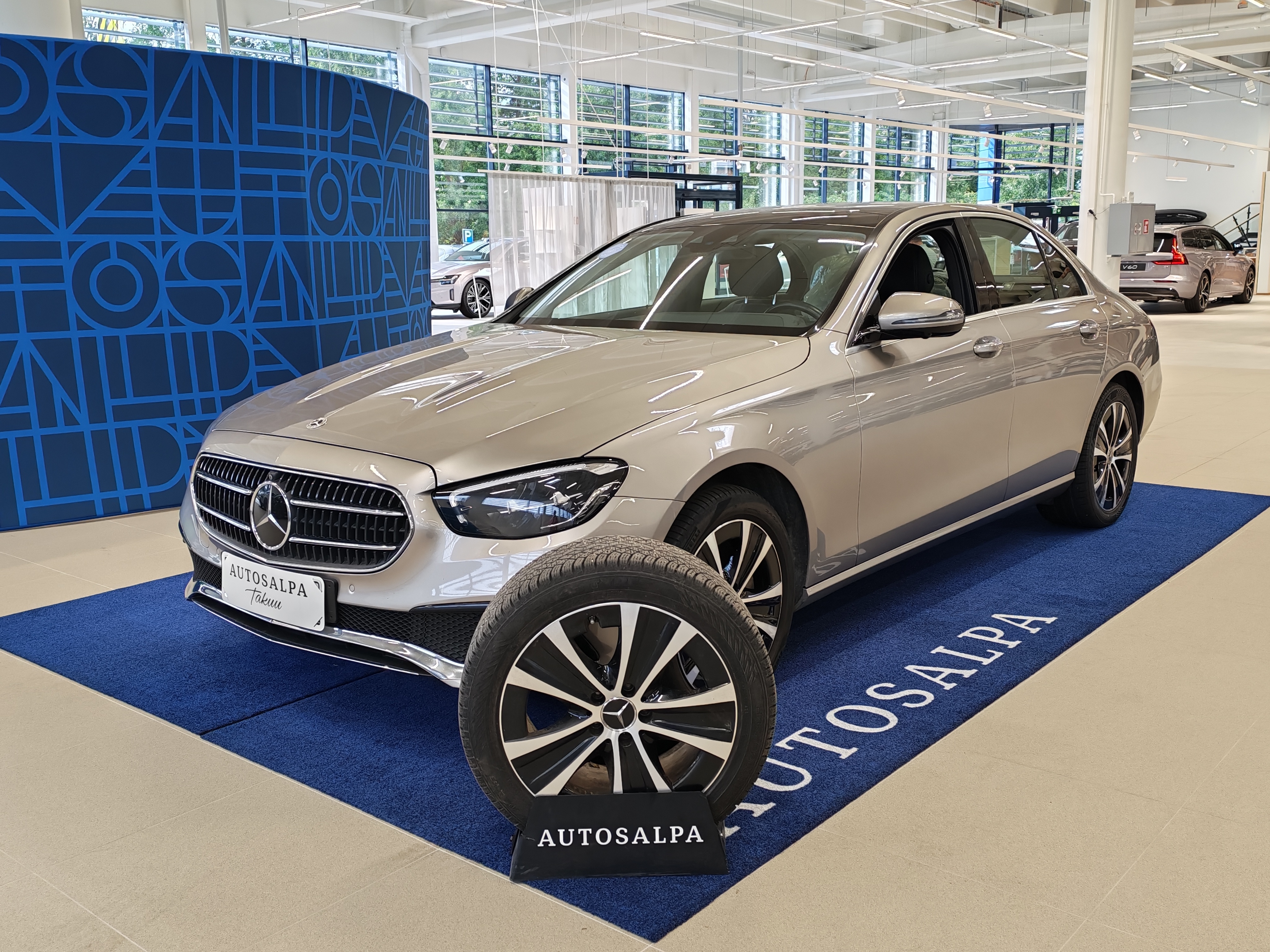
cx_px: 635
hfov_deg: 54.0
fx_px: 1247
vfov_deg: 41.8
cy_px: 476
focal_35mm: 34
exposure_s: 1/100
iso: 200
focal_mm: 6.12
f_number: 1.9
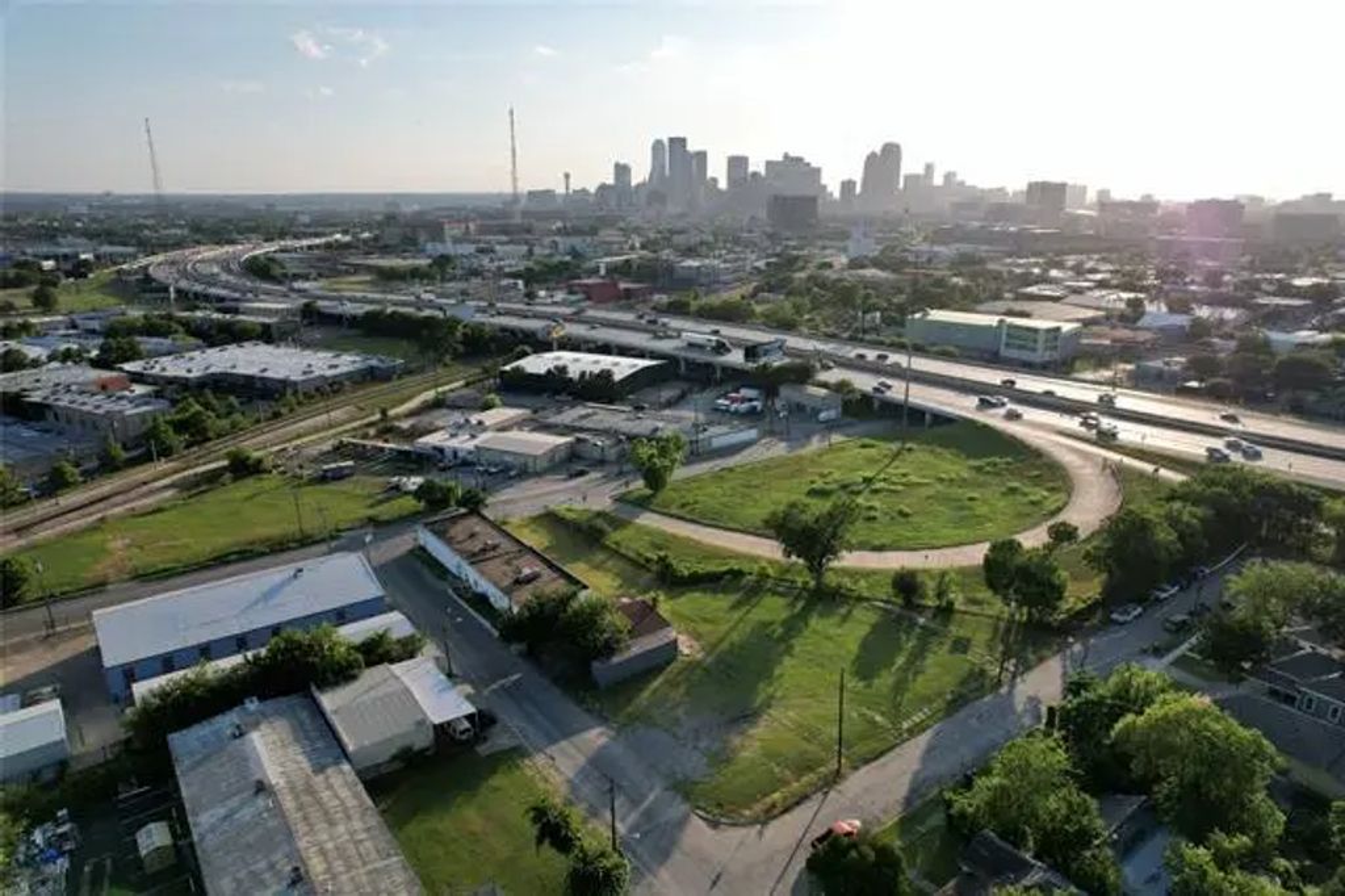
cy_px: 448
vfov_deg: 57.2
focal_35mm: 22
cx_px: 672
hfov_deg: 78.6
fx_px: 822
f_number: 2.8
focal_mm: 8.38
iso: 110
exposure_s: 1/2000
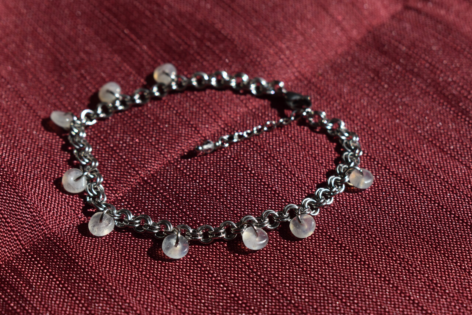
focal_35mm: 82
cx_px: 236
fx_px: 1082
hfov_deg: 24.6
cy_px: 158
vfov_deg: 16.6
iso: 100
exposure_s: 1/250
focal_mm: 55
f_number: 8
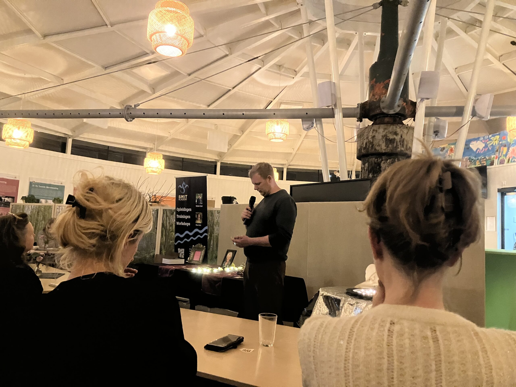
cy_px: 194
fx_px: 417
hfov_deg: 63.4
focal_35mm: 28
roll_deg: -3.3
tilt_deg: +6.0
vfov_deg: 49.7
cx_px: 258
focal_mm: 3.99
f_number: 1.8
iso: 640
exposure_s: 1/20
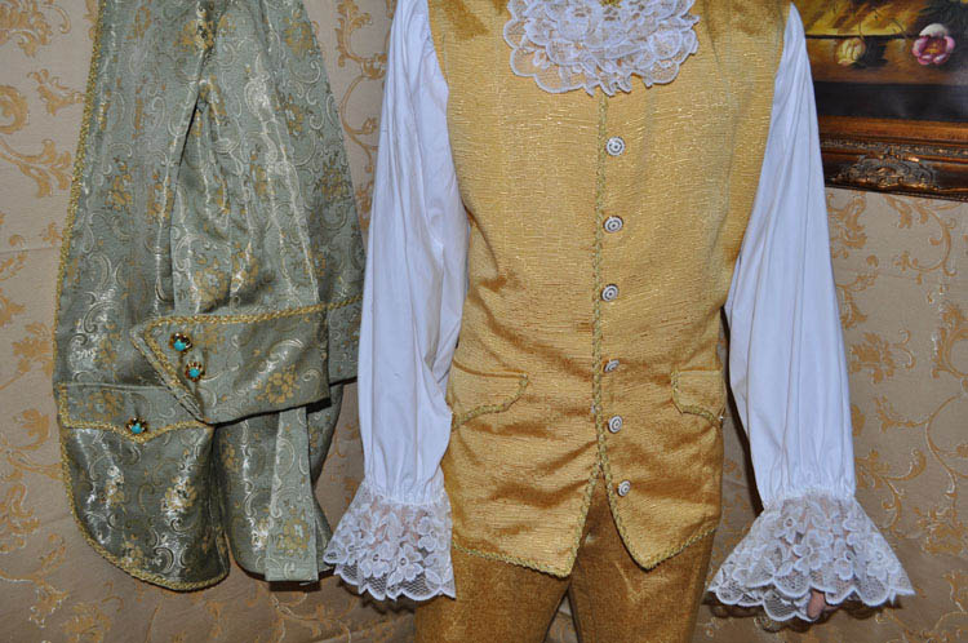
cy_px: 322
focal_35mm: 27
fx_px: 725
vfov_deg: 47.8
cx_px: 484
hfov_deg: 67.4
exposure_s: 1/30
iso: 200
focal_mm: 18
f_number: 5.6
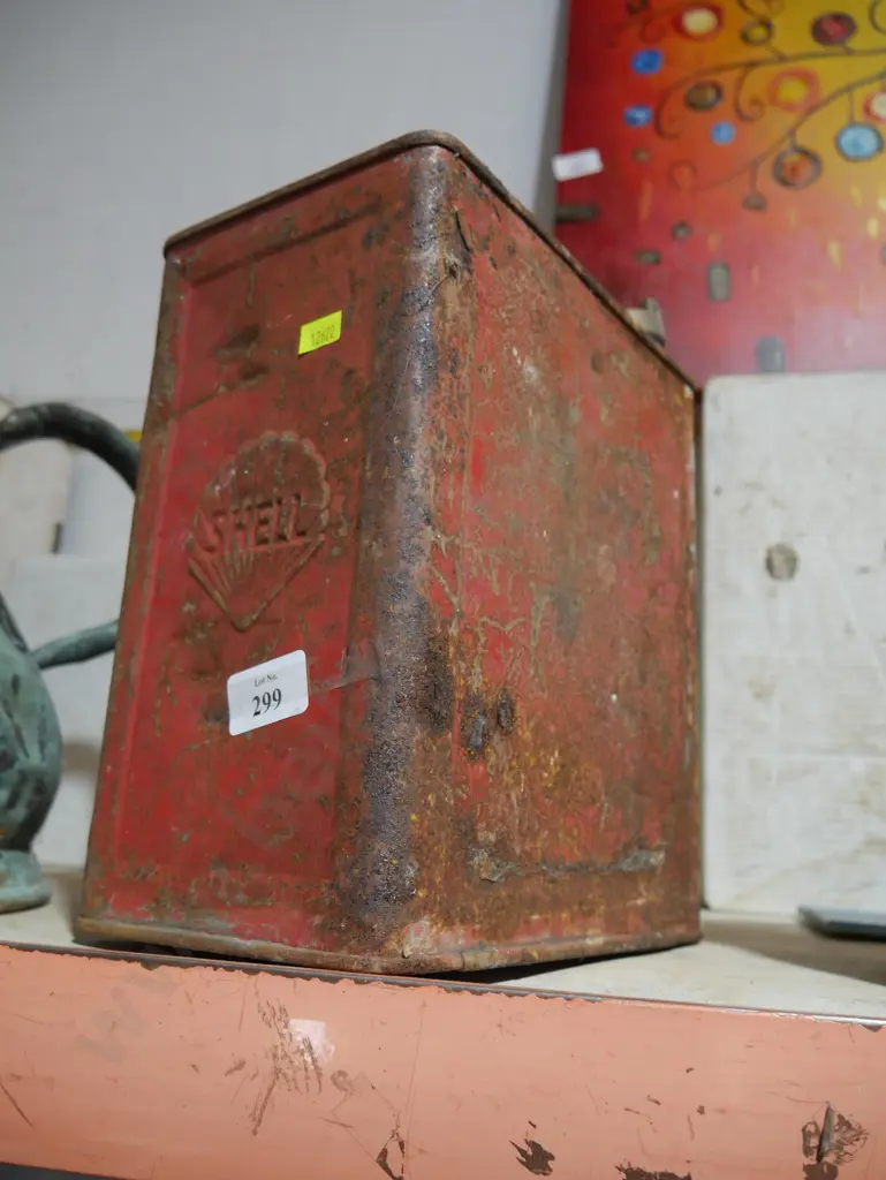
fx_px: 1023
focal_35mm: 30
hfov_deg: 46.8
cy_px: 590
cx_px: 443
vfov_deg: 59.9
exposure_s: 1/60
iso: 500
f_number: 3.6
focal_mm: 15
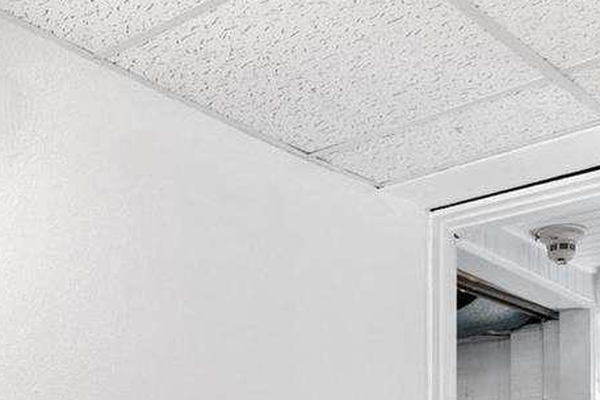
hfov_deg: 31.8
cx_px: 257
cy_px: 559
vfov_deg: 19.4
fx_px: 1050
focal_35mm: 63
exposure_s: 1/4
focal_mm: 9
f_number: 9
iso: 400
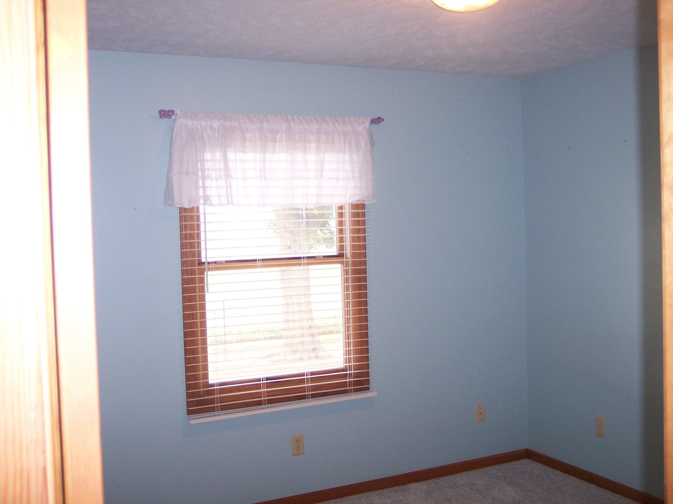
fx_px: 738
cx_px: 336
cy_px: 252
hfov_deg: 49.0
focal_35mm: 38
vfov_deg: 37.7
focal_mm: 8
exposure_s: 1/45
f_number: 2.8
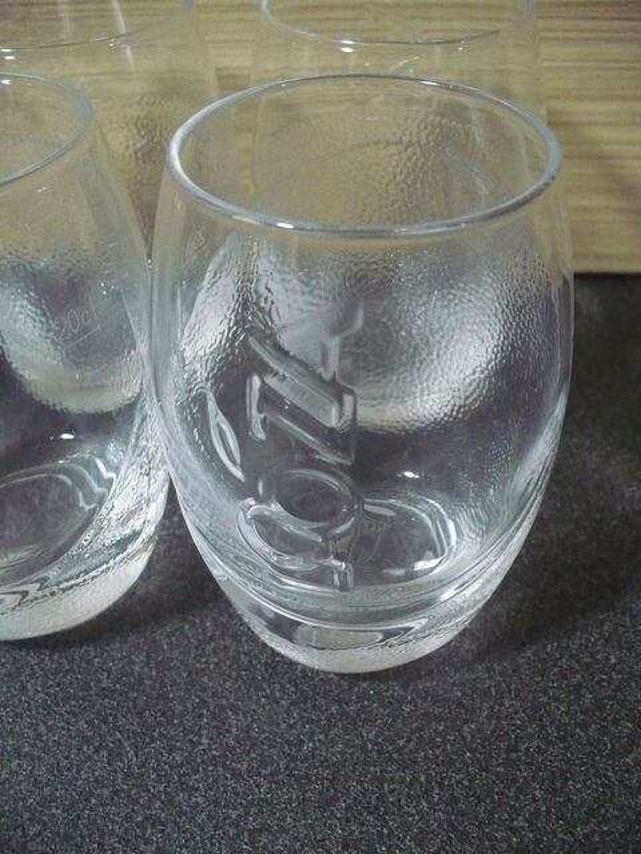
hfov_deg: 38.7
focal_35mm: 37
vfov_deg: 50.1
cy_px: 427
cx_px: 320
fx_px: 914
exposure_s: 1/15
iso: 800
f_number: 2.8
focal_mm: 6.1
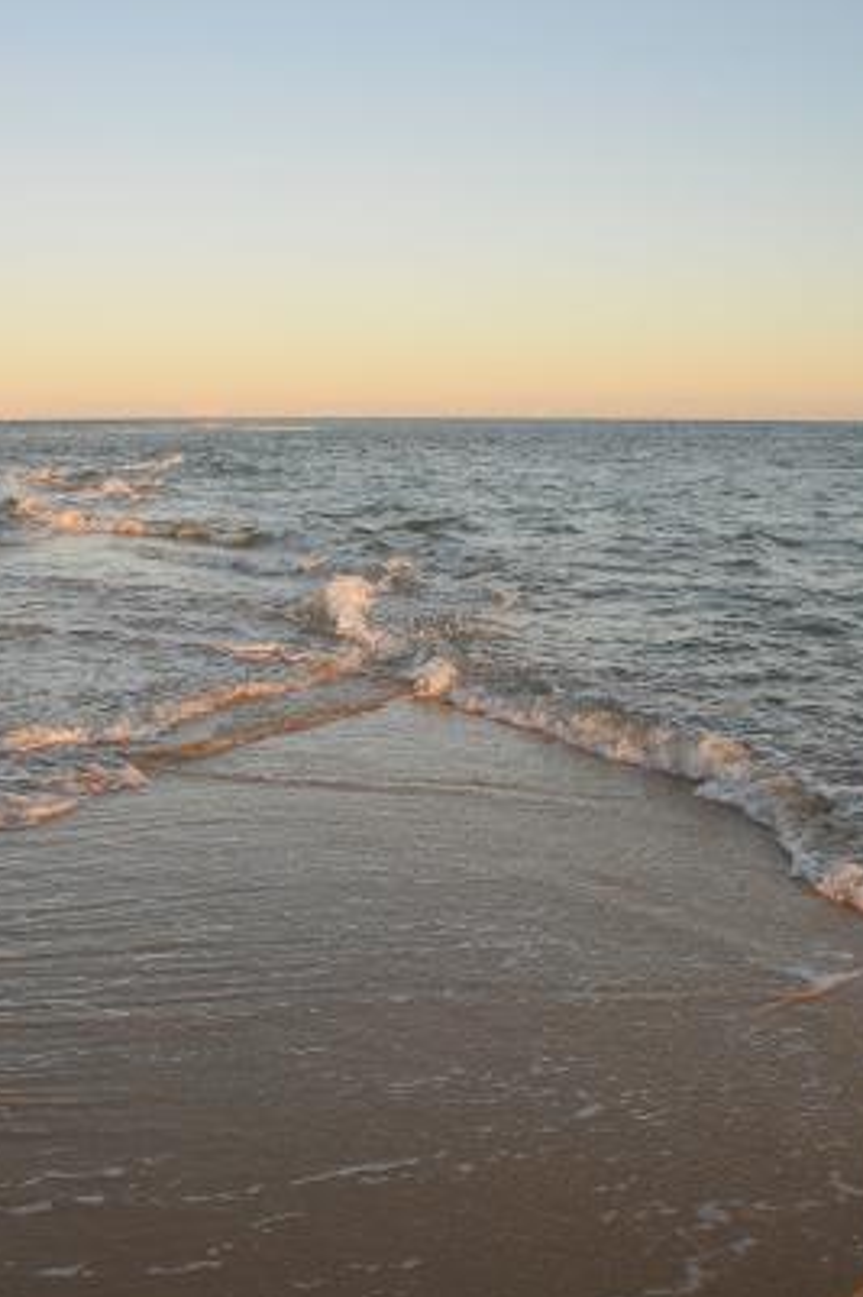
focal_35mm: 36
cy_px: 682
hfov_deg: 36.6
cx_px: 310
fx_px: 1296
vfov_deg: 53.1
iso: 200
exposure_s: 1/125
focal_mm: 16
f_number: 6.3
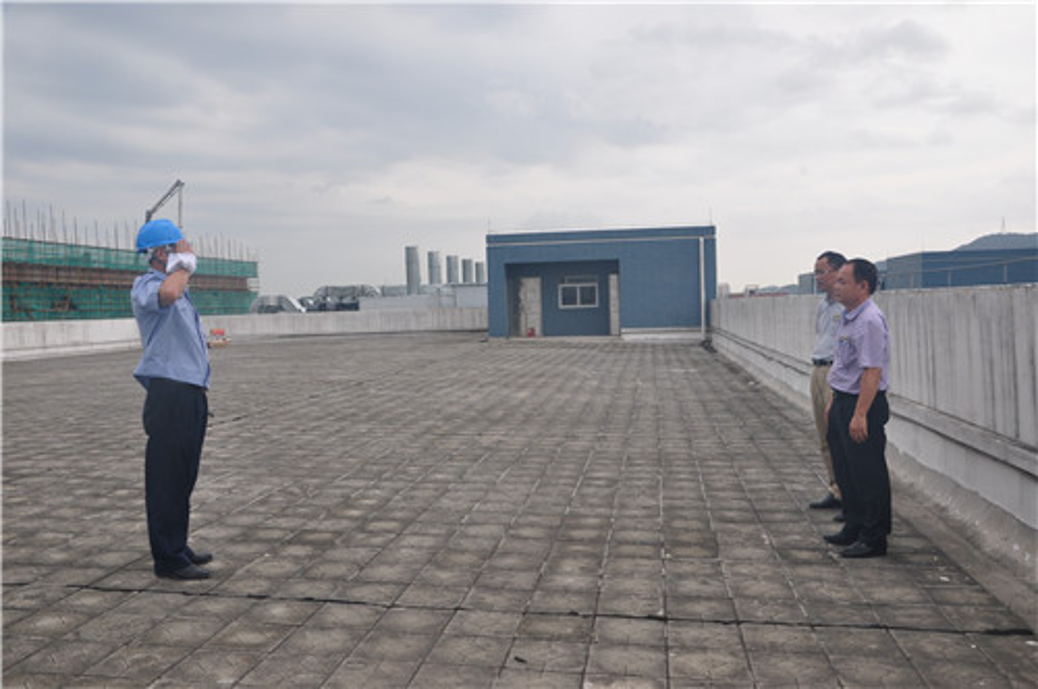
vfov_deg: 41.6
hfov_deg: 59.6
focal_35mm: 32
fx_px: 907
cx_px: 519
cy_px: 344
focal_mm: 21
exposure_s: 1/60
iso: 200
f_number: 8
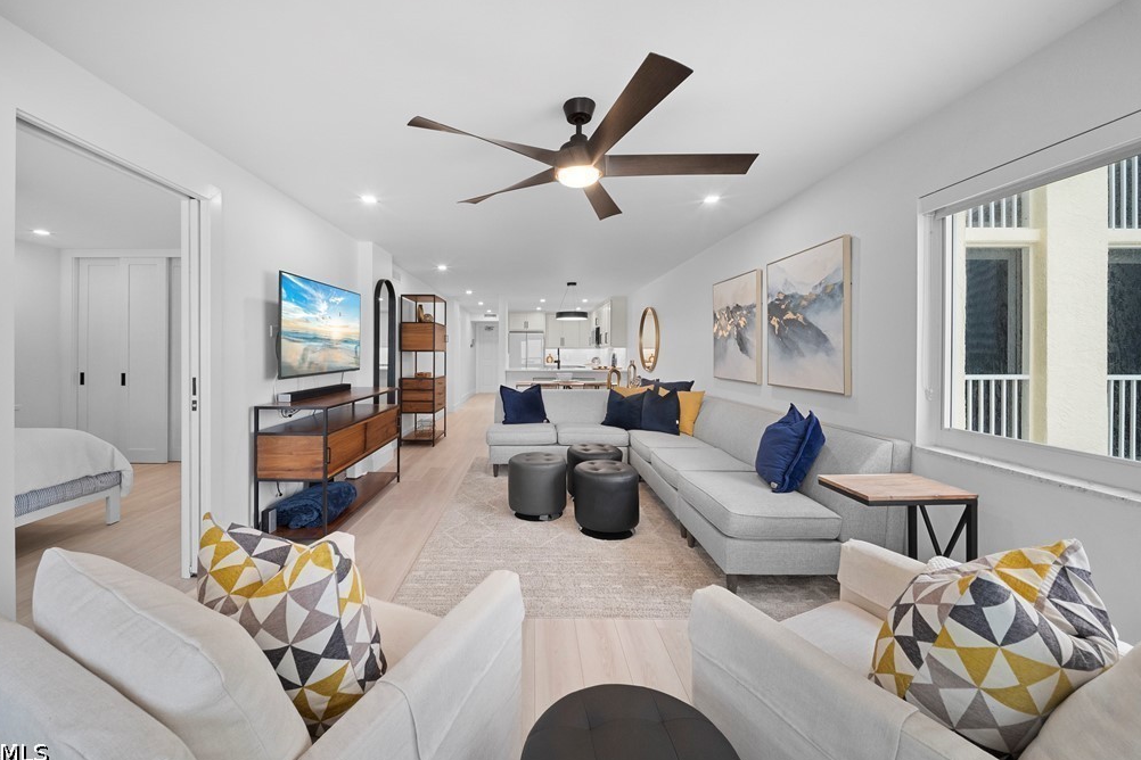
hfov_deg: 108.1
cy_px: 360
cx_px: 529
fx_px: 412
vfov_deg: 85.3
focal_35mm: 13
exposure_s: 1/30
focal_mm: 12
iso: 2000
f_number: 11
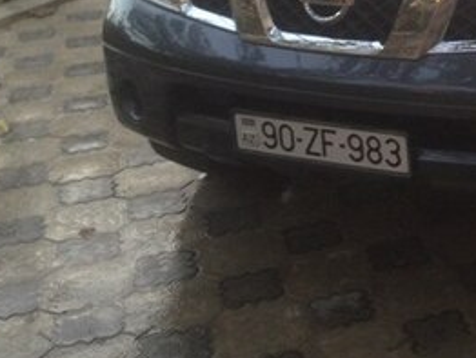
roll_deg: +1.4
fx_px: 1142
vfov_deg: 16.9
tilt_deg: -9.8
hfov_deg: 22.3
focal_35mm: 83
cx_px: 518
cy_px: -85
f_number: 2.4
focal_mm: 4.12
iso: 50
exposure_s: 1/30
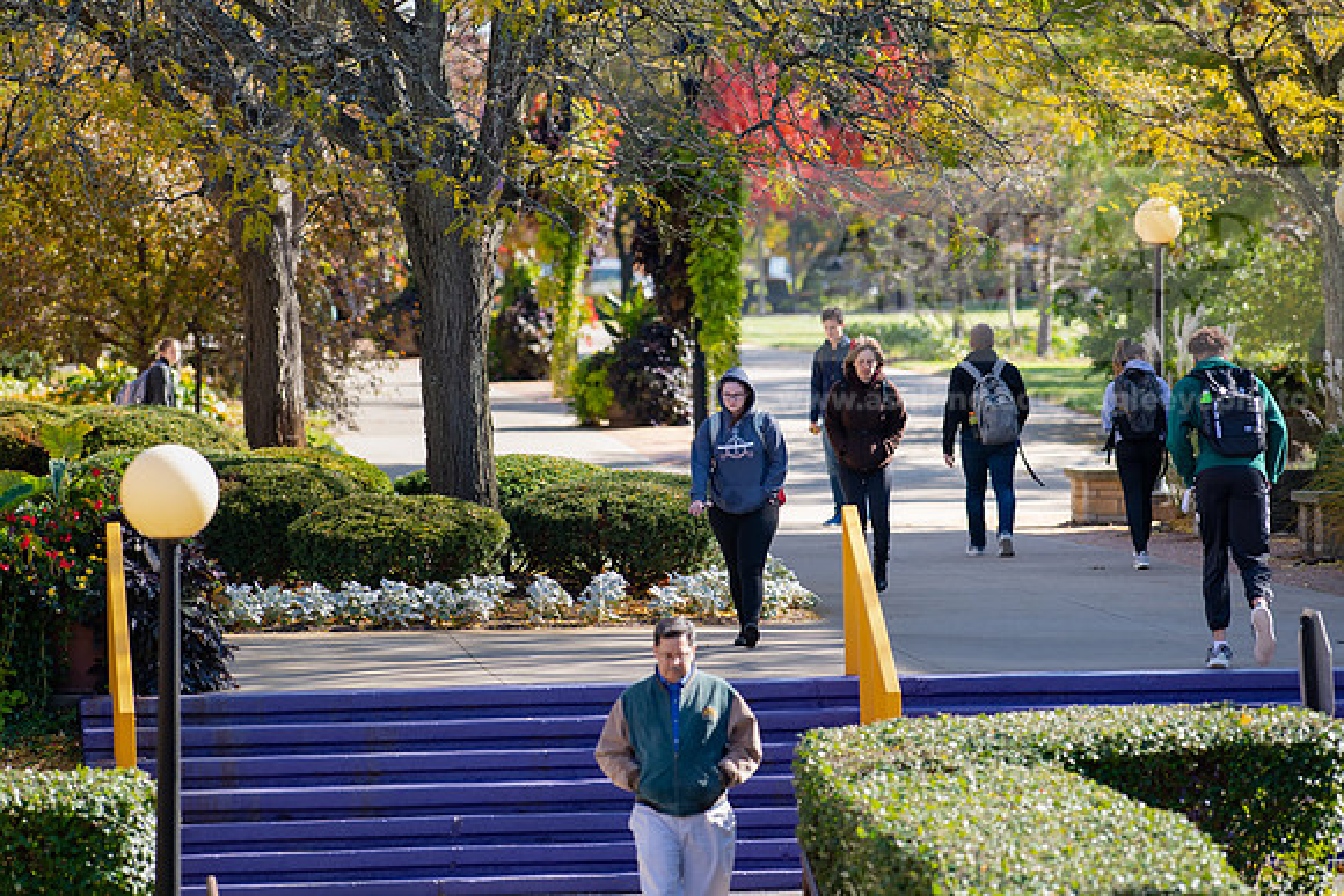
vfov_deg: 4.6
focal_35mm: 300
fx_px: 11202
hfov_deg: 6.9
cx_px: 672
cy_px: 448
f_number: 5
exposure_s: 1/640
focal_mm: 300
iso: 400
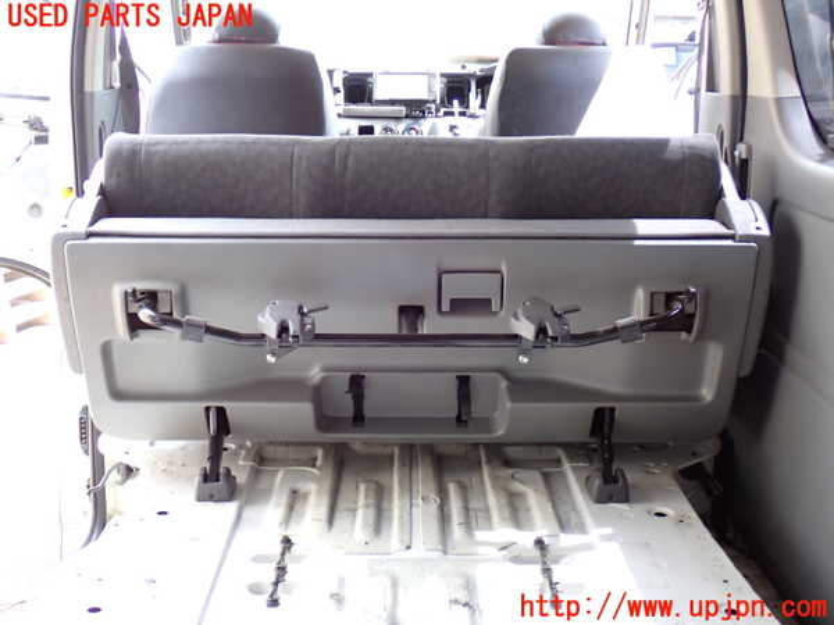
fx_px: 1132
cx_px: 417
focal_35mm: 47
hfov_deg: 40.4
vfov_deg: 30.9
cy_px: 312
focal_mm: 8.4
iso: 200
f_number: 3.1
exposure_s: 1/50
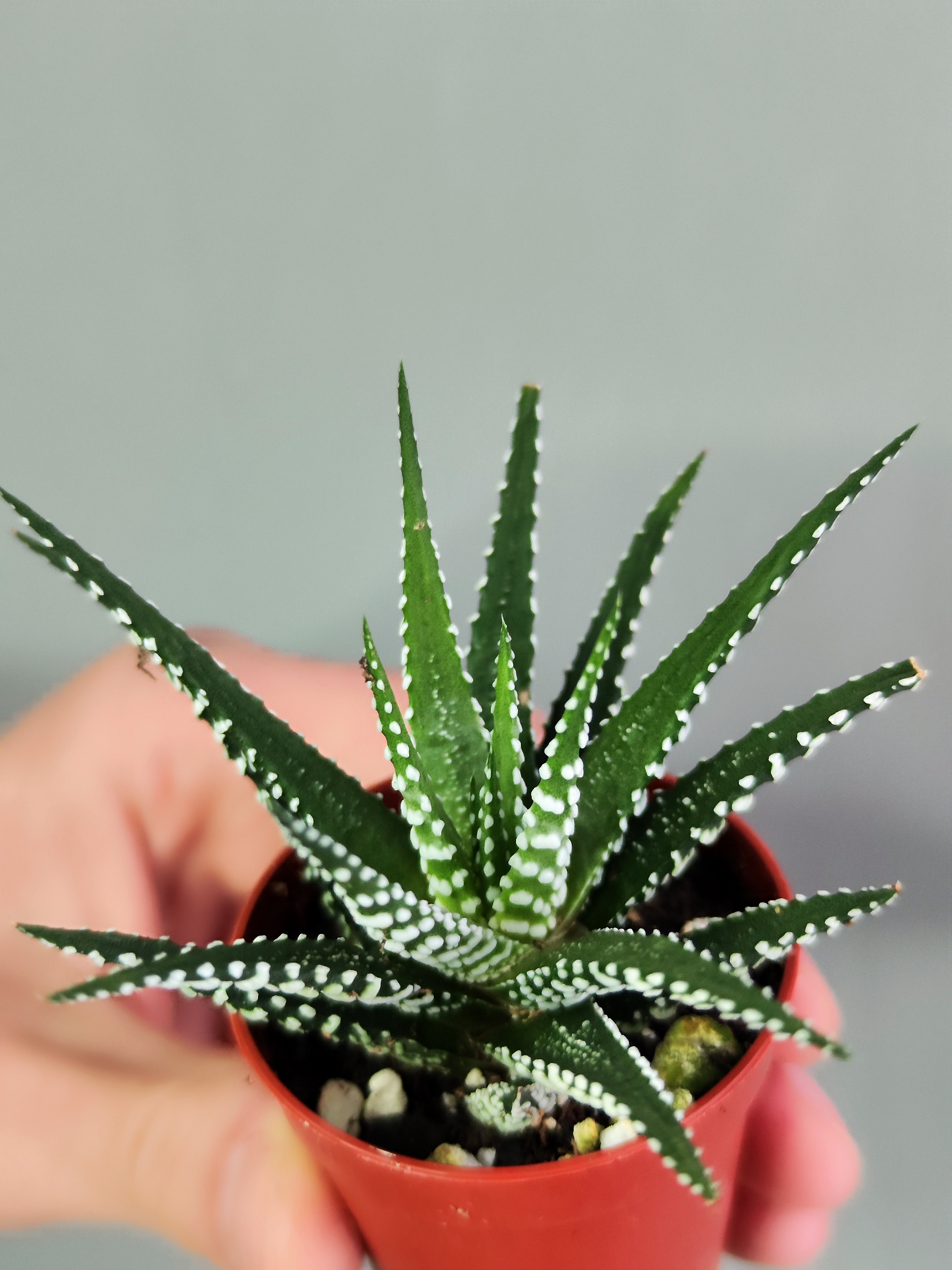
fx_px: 843
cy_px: 635
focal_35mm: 23
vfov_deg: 73.9
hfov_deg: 58.9
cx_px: 476
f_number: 1.69
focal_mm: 7.01
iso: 1400
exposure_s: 1/68.1
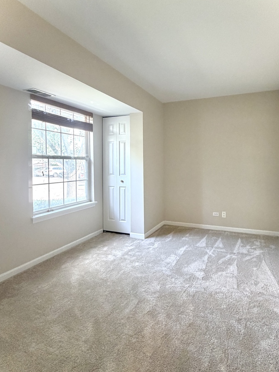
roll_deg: +0.3
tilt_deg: -8.7
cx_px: 168
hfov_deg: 73.9
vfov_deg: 90.9
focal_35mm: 17
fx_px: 183
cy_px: 200
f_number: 2.2
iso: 200
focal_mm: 2.22
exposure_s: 1/60
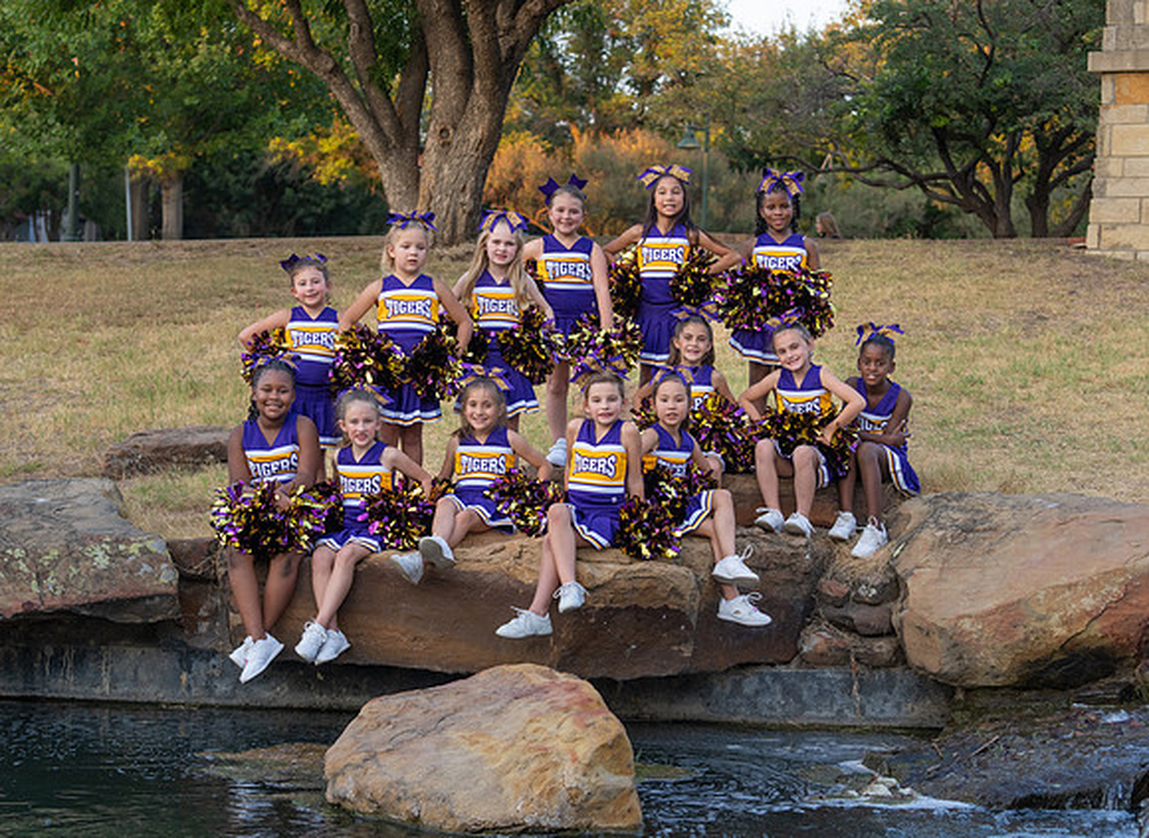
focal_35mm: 75
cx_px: 556
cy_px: 419
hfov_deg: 26.4
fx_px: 2449
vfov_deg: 19.4
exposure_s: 1/320
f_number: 4
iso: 640
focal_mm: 70
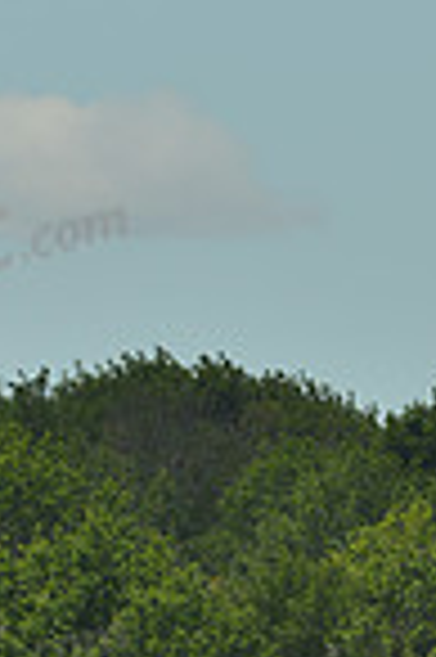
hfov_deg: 0.9
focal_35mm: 1592
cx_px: 362
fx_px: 28988
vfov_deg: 1.3
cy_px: 873
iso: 200
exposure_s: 1/1000
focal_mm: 400
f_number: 6.3
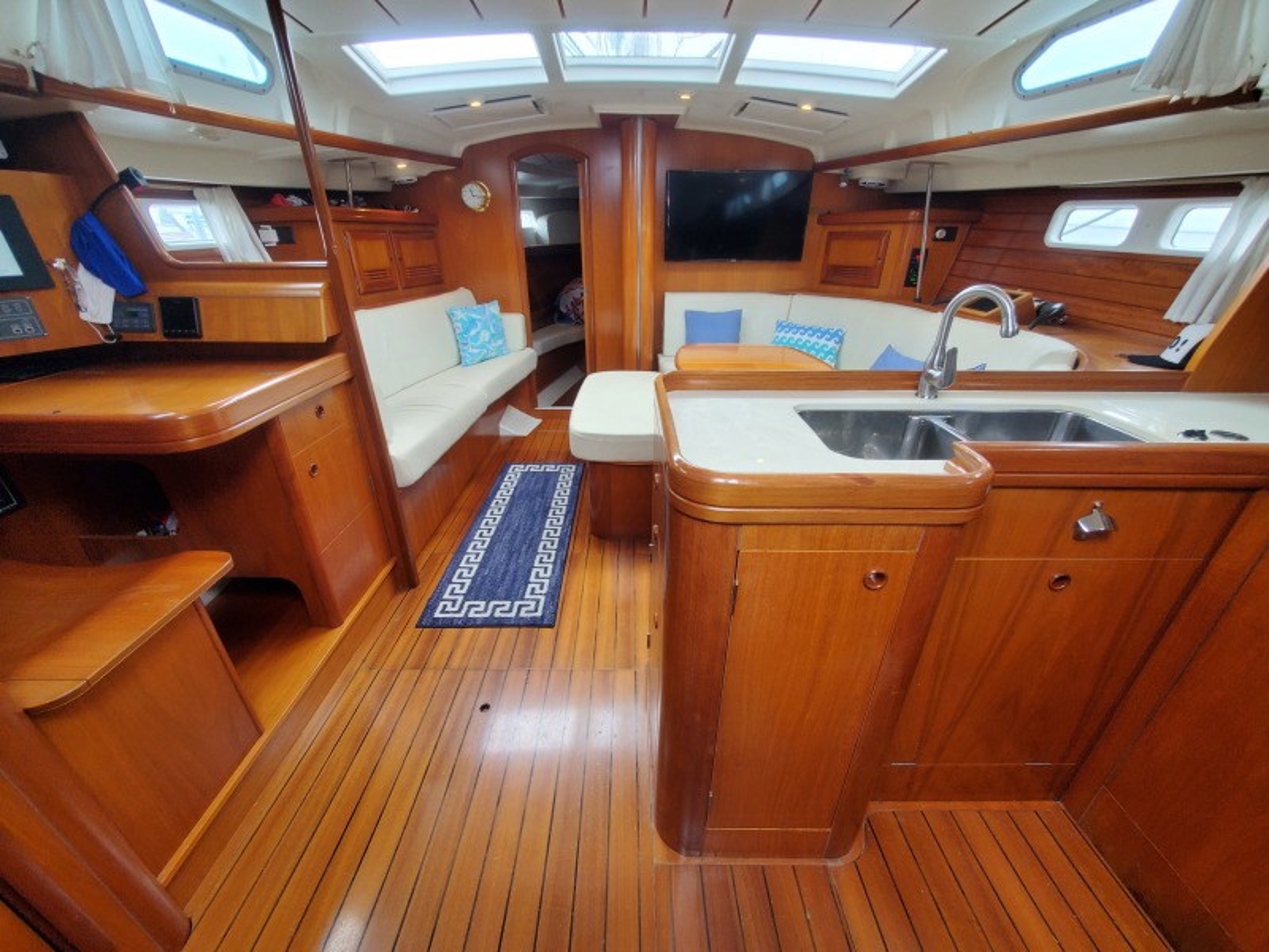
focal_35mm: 13
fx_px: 477
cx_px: 634
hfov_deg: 106.2
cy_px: 476
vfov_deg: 89.9
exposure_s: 1/57
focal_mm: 1.8
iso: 160
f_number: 2.2
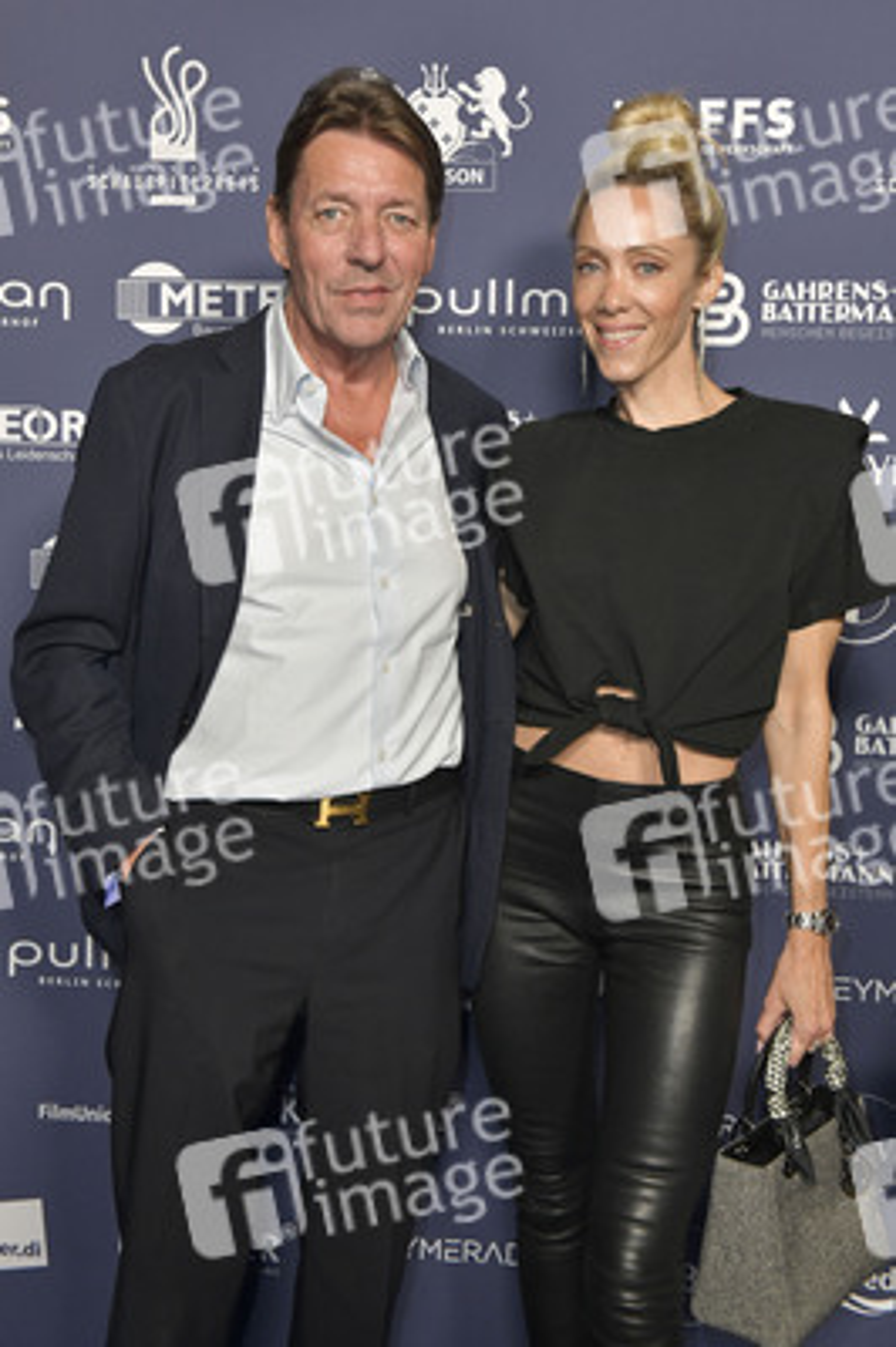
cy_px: 674
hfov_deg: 31.8
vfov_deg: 46.4
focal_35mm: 42
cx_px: 448
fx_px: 1571
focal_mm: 42
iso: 2000
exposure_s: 1/250
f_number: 6.3
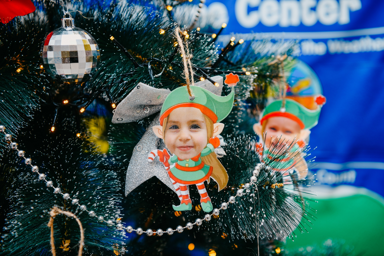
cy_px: 128
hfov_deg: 39.6
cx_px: 192
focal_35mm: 50
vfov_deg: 27.0
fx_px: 533
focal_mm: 50
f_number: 4
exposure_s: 1/160
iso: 250
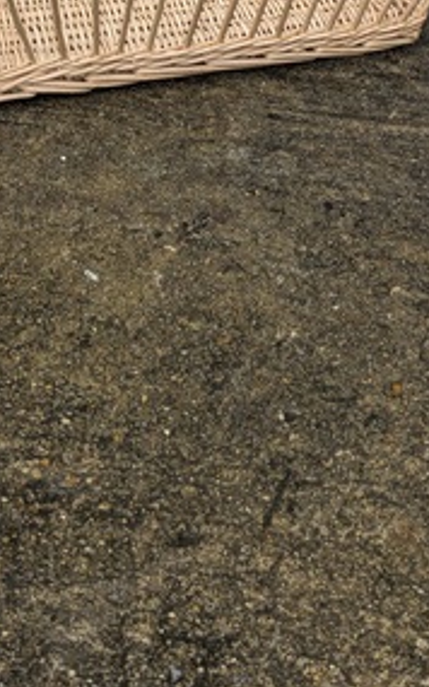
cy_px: -46
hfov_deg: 20.0
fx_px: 1217
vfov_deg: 28.9
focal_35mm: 65
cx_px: 230
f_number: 1.89
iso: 111
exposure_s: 1/359
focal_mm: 5.43
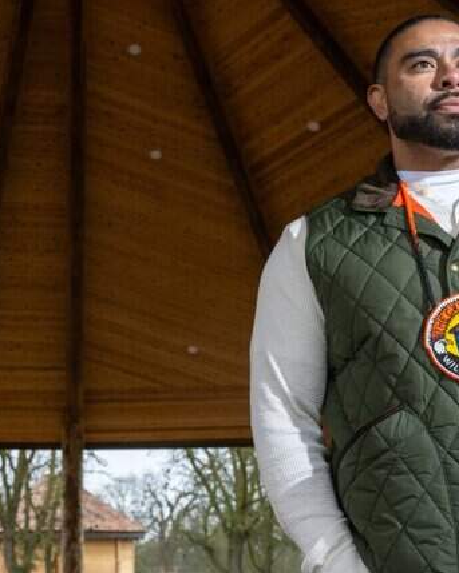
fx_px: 1070
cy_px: 170
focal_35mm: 63
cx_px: 151
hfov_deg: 24.1
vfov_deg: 29.7
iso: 400
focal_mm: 24
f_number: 6.3
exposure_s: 1/125
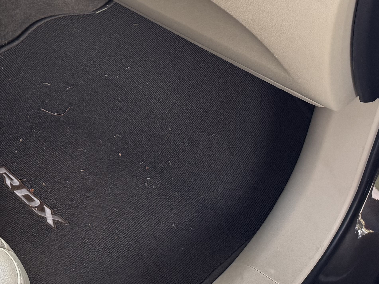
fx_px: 788
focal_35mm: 72
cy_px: -121
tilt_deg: -27.2
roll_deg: -0.8
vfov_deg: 18.5
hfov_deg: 24.5
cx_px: -75
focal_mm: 6.76
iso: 125
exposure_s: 1/121
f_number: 1.78
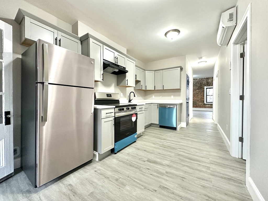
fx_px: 108
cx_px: 134
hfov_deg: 102.1
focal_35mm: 14
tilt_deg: -1.4
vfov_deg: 85.7
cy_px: 100
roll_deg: +0.1
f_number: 2.2
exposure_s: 1/60
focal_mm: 2.22
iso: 400
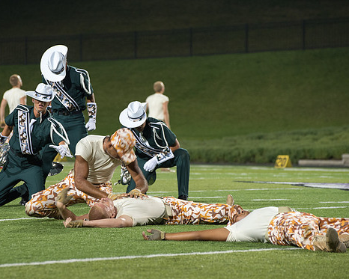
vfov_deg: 6.6
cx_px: 140
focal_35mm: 235
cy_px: 139
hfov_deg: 8.2
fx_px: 2428
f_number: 4.8
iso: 1800
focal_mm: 155
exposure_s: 1/160
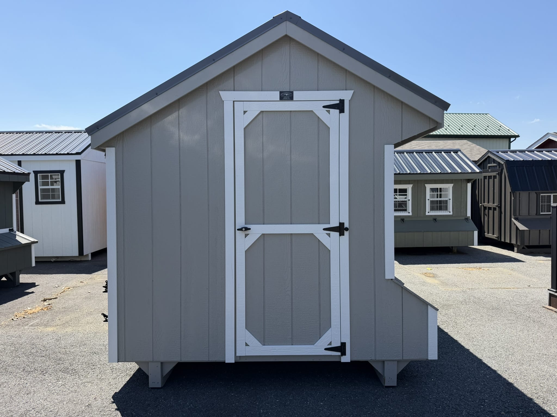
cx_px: 278
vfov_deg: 56.8
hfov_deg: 71.6
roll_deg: +0.3
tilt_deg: -3.8
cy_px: 208
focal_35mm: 24
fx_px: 386
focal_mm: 6.76
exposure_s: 1/2611
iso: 80
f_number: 1.78
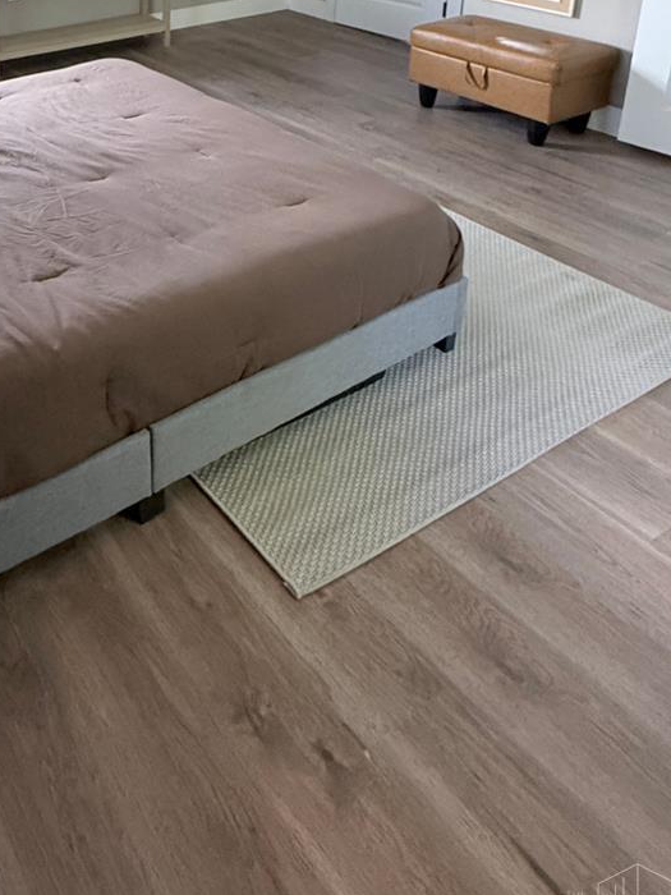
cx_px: 10
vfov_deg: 49.4
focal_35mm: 30
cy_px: 6
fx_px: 775
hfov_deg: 41.2
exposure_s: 1/120
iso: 500
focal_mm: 2.22
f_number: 2.2
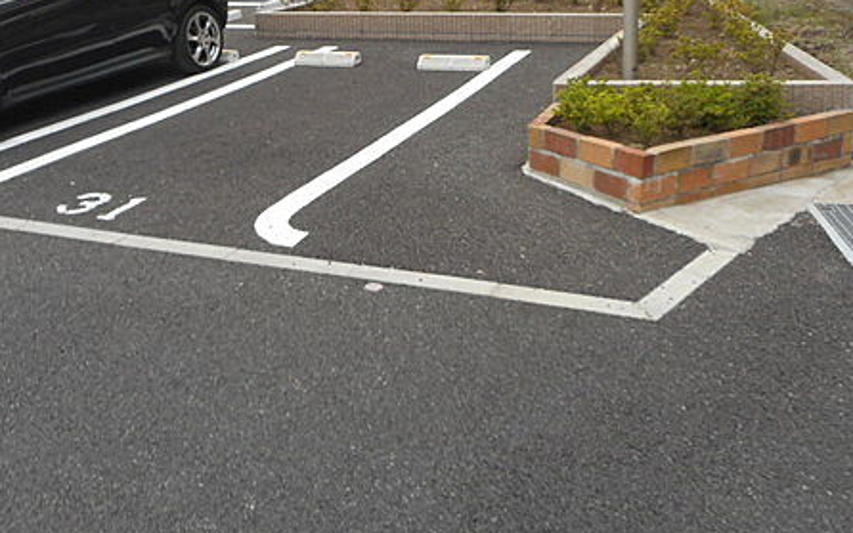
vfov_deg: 32.9
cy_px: 130
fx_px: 884
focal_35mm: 38
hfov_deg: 51.5
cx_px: 396
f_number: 3.7
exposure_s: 1/100
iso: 80
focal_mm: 4.5
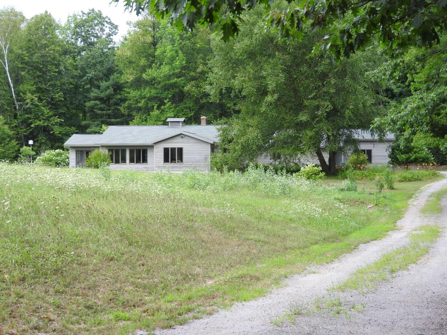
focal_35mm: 70
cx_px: 224
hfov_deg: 27.8
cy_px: 168
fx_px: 904
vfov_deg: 21.0
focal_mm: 12.5
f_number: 4.5
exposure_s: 1/125
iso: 100
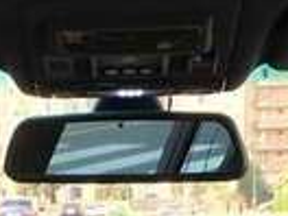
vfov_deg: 9.3
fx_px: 1206
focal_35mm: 145
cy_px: 481
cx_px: 74
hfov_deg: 13.6
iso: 32
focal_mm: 4.15
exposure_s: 1/100
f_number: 2.2
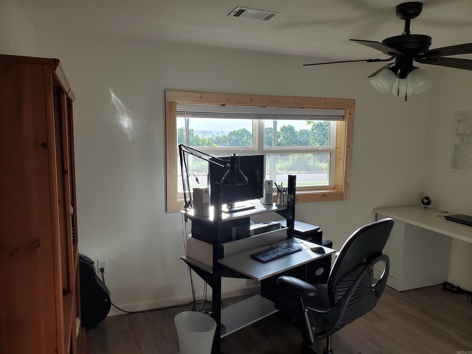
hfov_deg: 67.3
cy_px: 177
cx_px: 236
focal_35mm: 26
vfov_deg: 53.1
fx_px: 355
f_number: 2.4
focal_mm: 4.3
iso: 64
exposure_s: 1/120
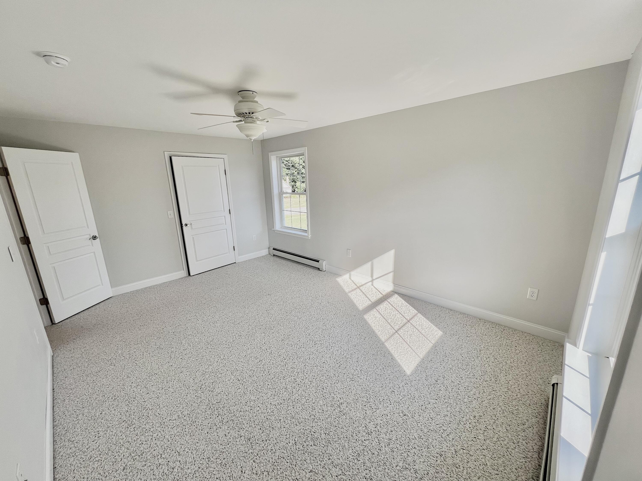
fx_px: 241
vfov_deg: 89.9
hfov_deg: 106.2
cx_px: 321
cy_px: 240
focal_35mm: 13
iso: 32
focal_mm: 1.57
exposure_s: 1/362
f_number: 1.8
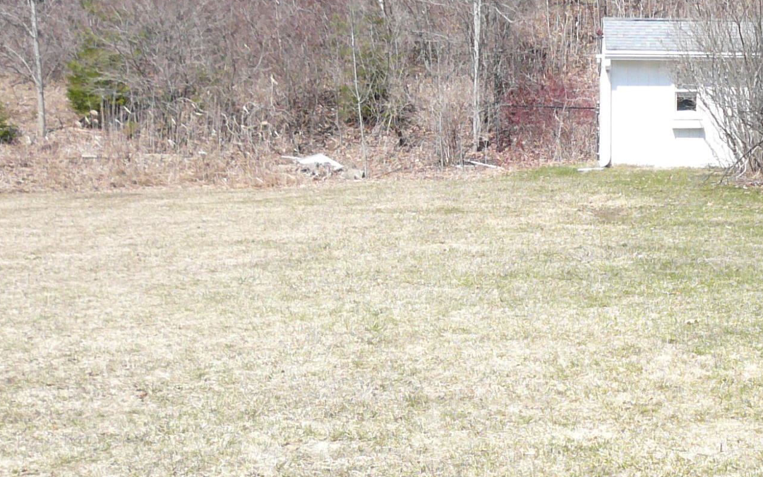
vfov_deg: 18.6
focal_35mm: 70
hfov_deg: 28.8
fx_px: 1456
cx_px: 600
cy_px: 259
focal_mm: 4.6
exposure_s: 1/800
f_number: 2.8
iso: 100
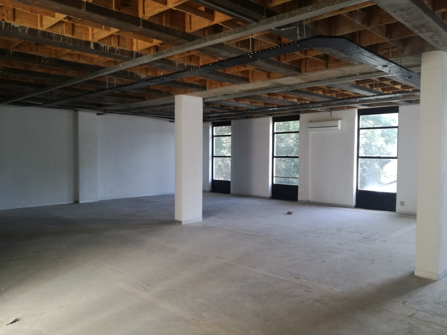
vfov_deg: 51.4
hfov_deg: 65.3
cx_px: 224
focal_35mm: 27
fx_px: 349
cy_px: 168
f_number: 2
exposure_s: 1/30
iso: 200
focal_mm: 3.79
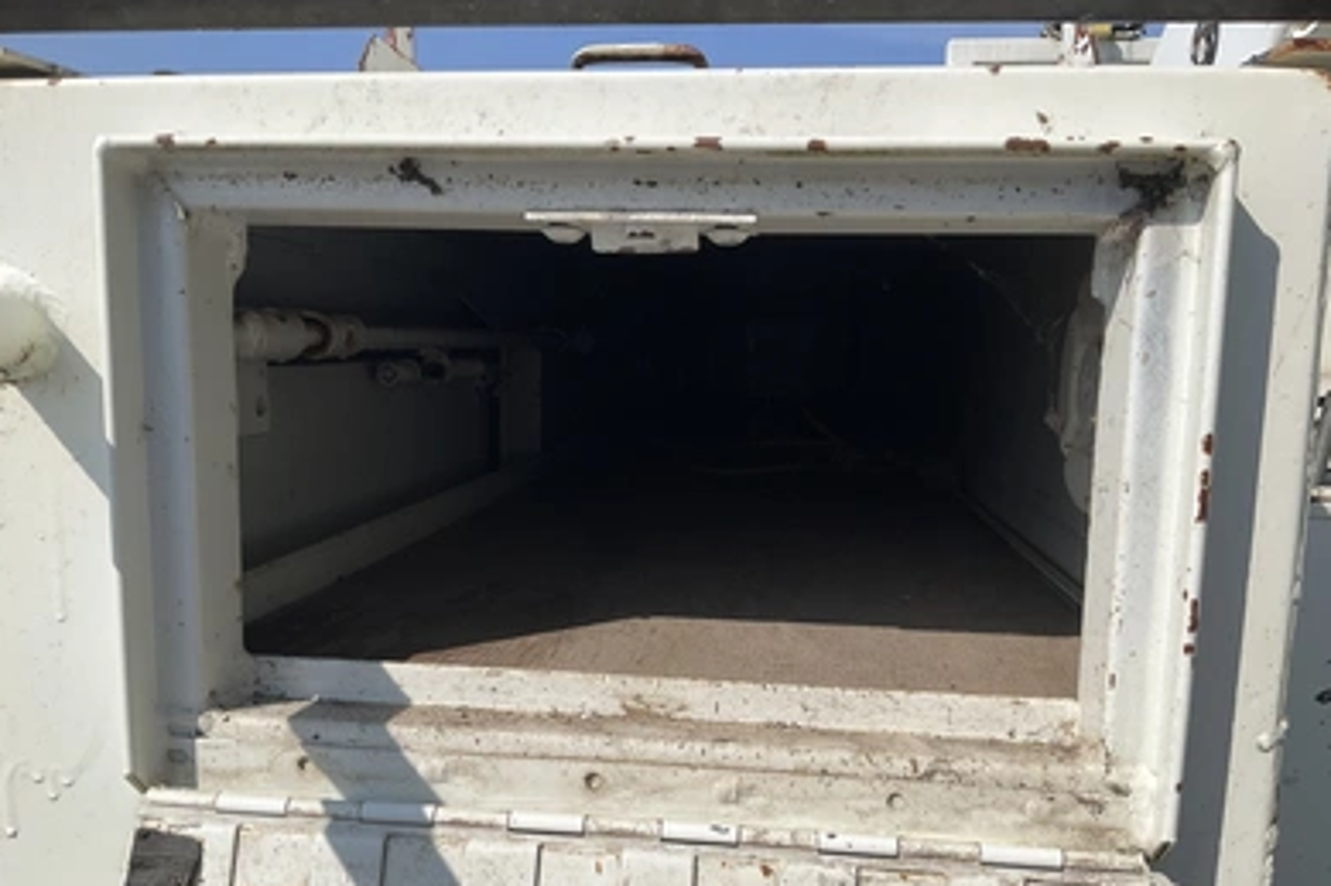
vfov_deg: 42.2
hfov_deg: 60.3
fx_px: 1146
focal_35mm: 31
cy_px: 510
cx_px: 664
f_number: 1.8
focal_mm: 3
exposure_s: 1/3322
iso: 25
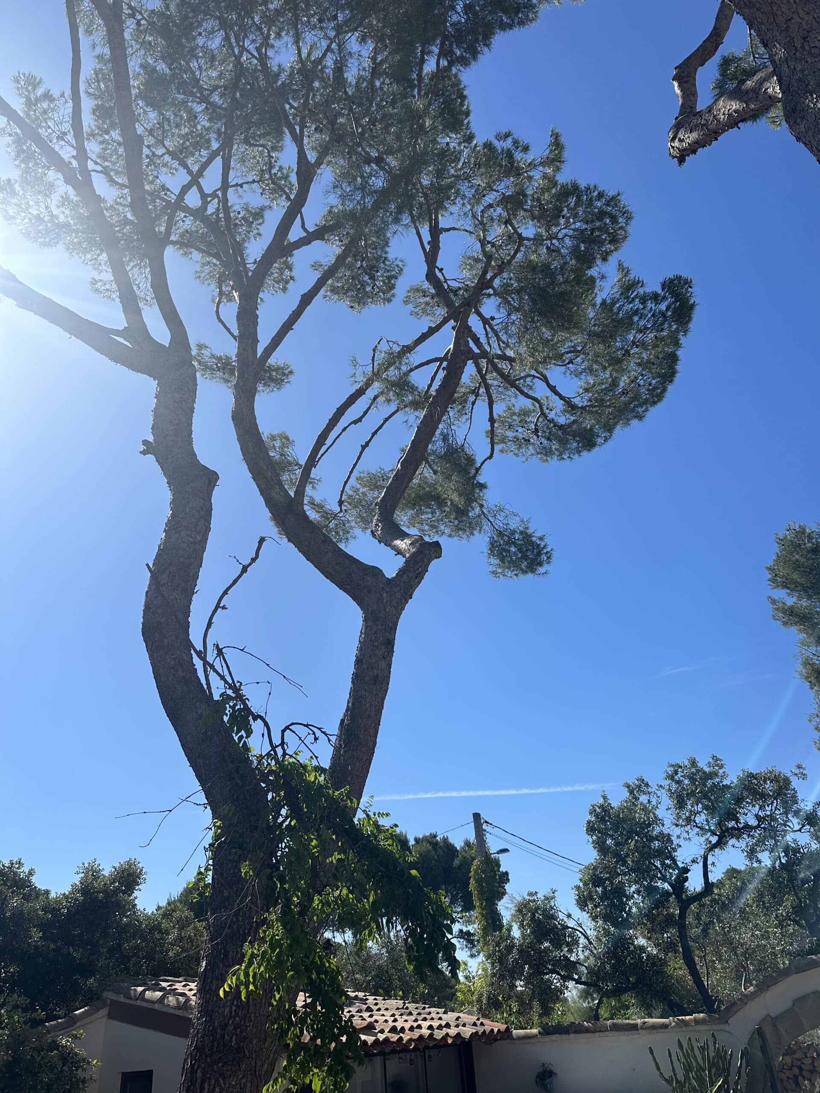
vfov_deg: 71.6
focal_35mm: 24
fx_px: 758
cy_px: 546
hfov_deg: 56.8
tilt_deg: +31.6
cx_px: 410
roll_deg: +4.9
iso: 80
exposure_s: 1/5848
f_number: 1.78
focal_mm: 6.86
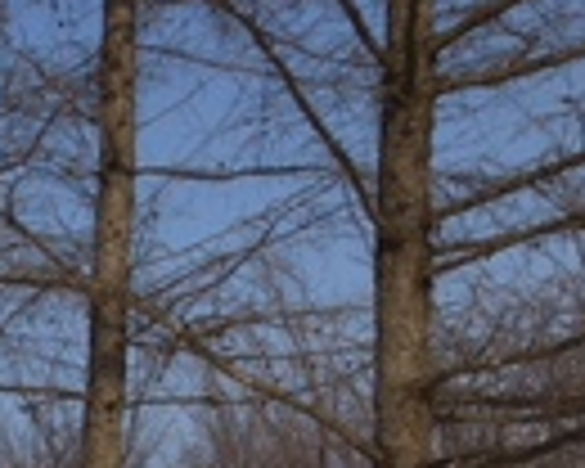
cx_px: -760
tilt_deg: +0.7
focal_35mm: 139
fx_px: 2407
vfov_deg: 10.4
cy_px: 864
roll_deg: -1.3
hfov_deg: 11.7
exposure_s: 1/4049
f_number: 2.2
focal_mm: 4.15
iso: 25
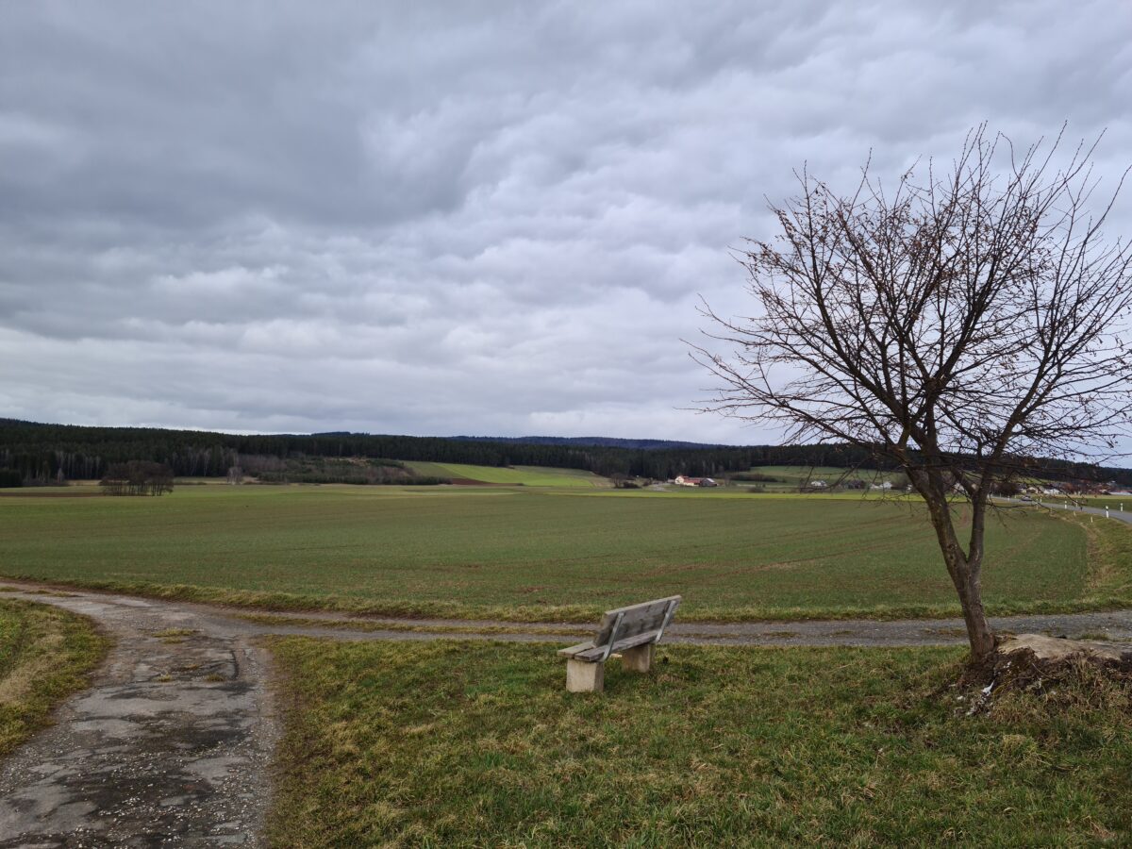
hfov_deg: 65.3
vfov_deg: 51.4
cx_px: 566
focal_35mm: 27
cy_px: 424
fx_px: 883
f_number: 2
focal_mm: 5.9
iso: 25
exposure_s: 1/120
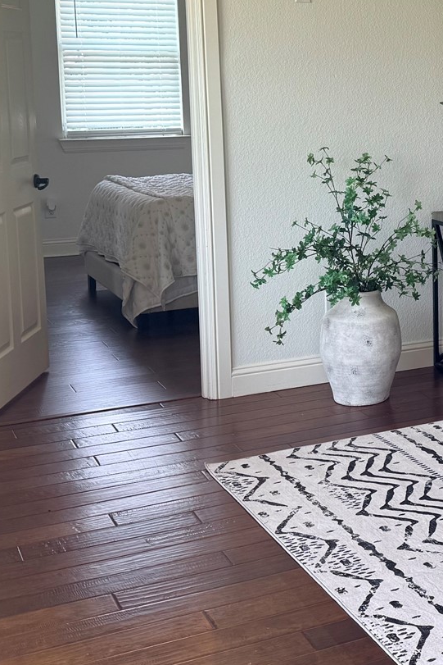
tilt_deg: -6.6
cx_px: 592
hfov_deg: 19.7
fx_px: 1162
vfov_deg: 31.6
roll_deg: -0.5
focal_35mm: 63
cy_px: 208
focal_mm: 6.76
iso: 80
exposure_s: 1/294
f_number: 1.78
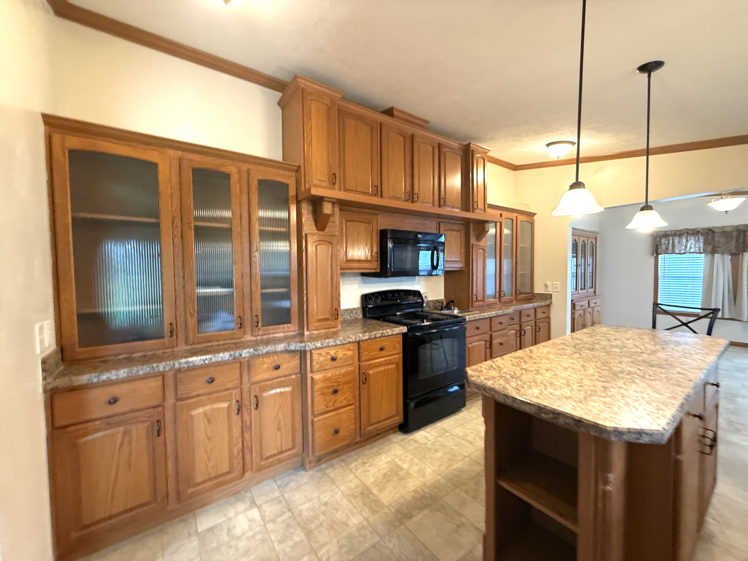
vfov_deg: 85.7
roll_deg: +0.4
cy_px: 280
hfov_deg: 102.1
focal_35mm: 14
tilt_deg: -2.5
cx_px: 374
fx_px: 303
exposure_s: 1/24
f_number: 2.2
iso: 250
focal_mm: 2.22
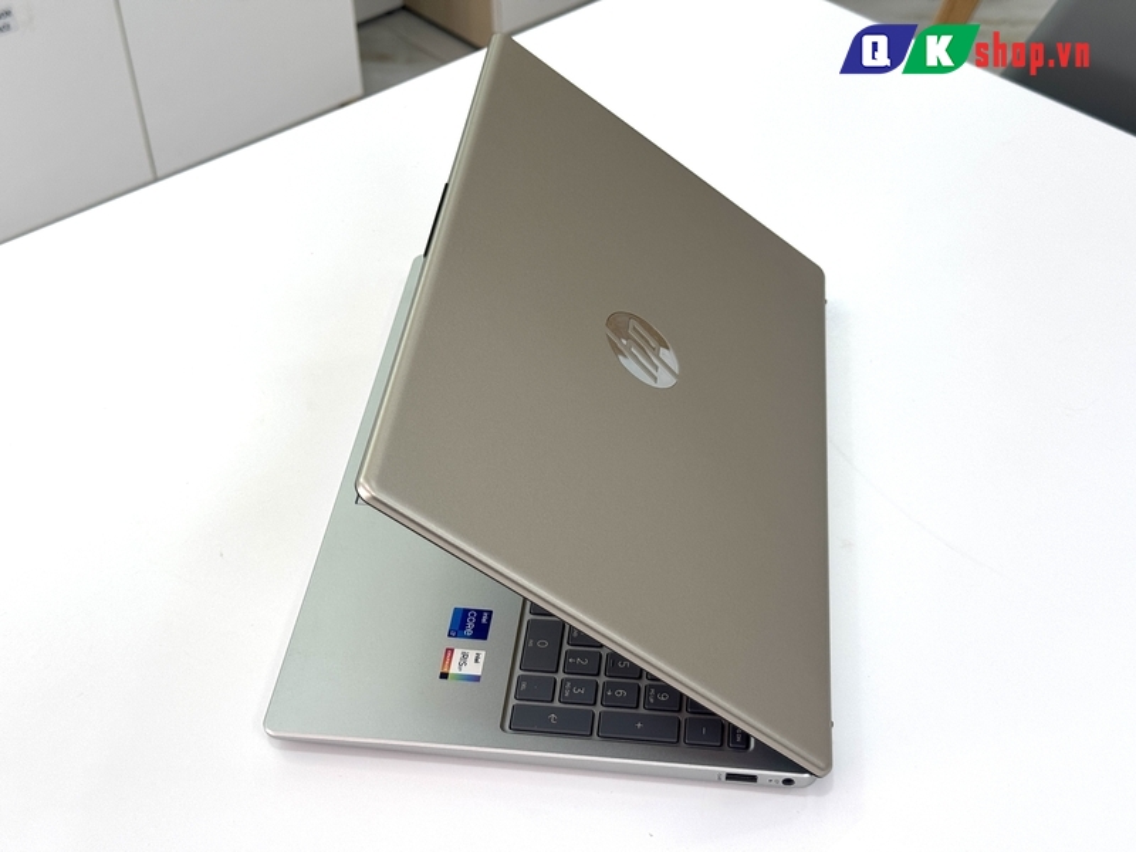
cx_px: 568
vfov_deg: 30.3
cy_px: 426
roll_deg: +1.2
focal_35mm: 48
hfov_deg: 39.7
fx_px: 1575
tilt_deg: -41.8
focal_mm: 6.76
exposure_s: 1/167
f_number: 1.78
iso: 50
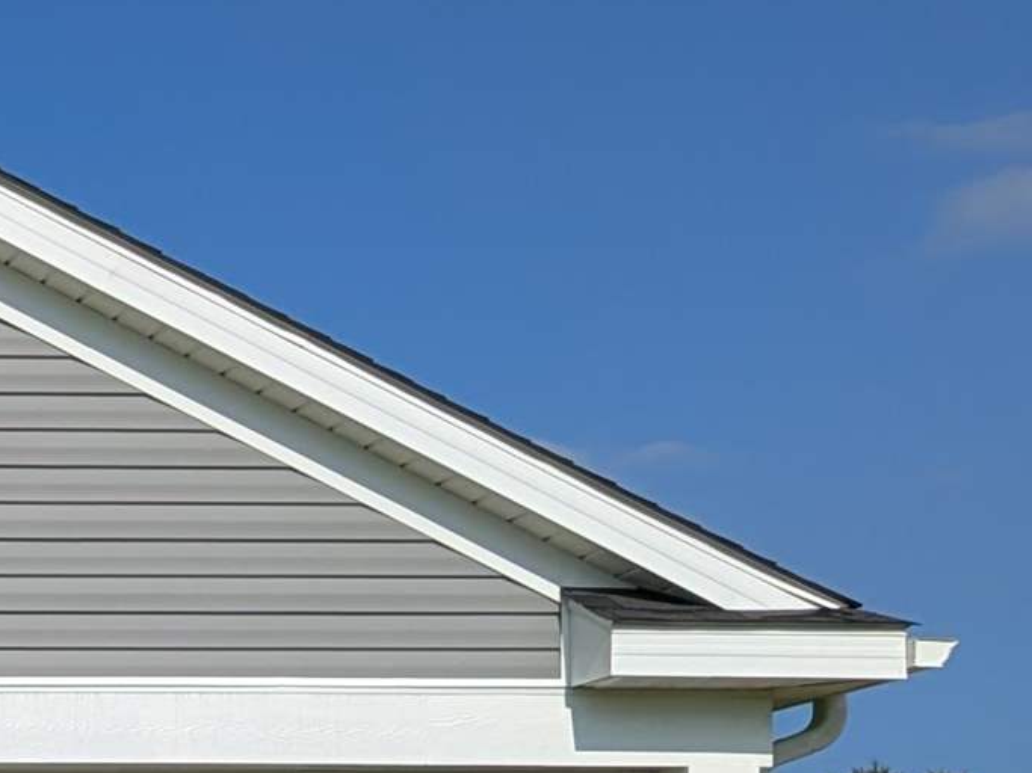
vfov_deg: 13.0
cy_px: 1153
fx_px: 3219
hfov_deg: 15.6
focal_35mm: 108
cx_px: -828
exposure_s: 1/4762
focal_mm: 4.53
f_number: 1.7
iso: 44
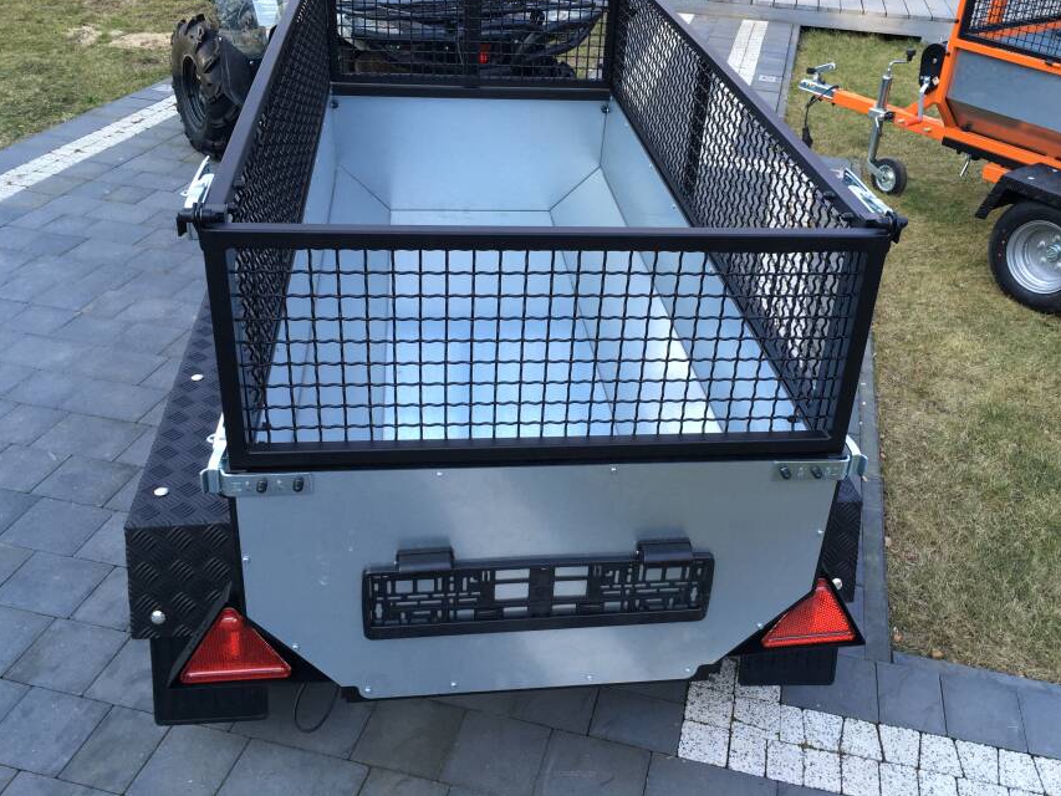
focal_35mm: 34
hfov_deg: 53.9
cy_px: 331
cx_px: 575
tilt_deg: -28.3
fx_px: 1042
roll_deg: -3.3
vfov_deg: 41.7
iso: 40
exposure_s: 1/100
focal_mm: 4.15
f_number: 2.2
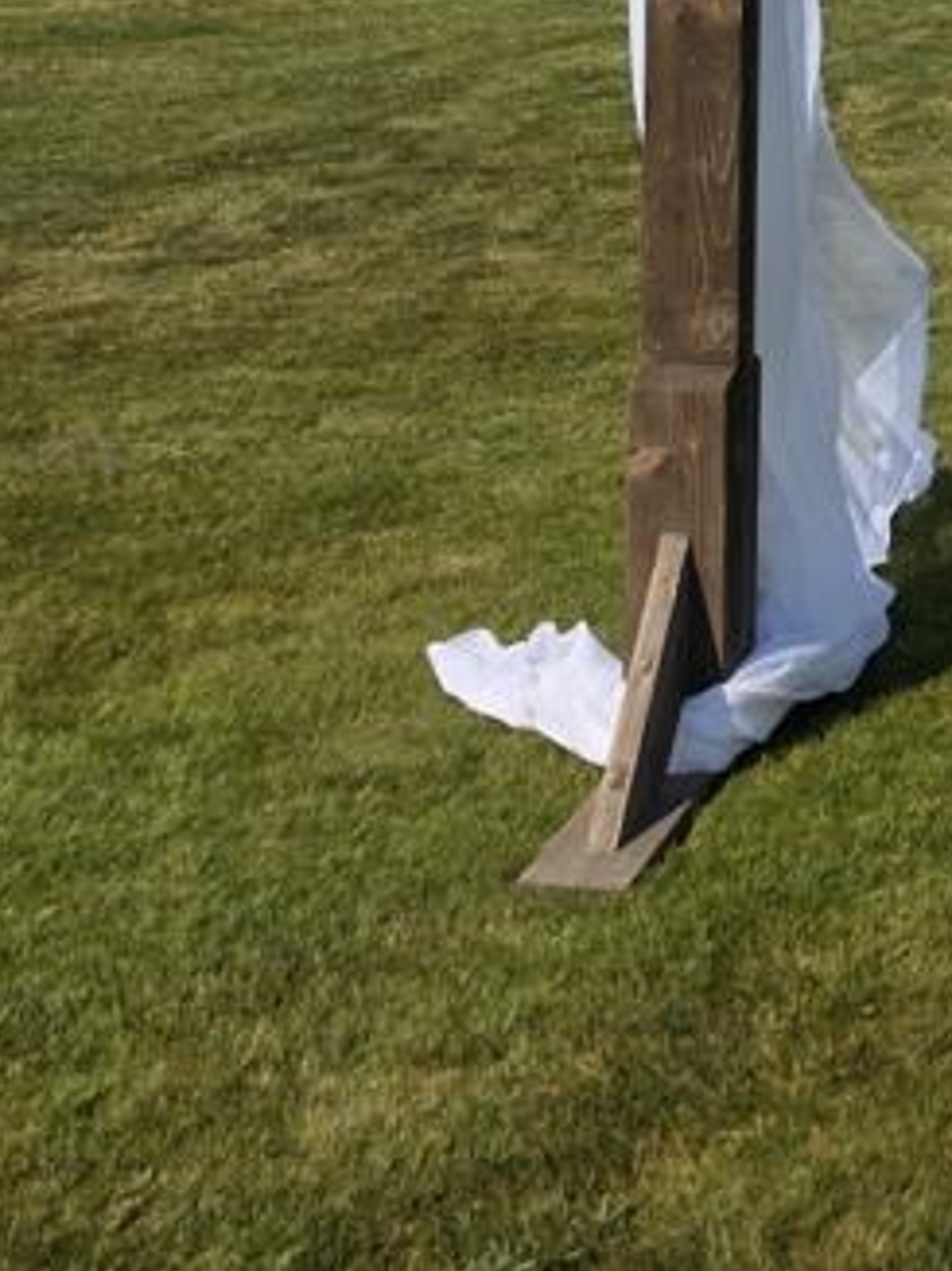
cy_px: -377
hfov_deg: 17.9
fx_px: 2752
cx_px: 1348
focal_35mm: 75
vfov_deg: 23.1
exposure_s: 1/7944
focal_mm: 6.3
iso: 80
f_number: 1.7
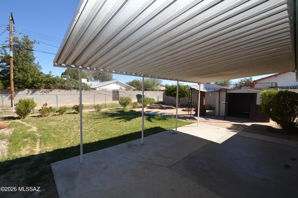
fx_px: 124
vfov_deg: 77.2
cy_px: 99
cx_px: 149
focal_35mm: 15
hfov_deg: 100.4
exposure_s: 1/200
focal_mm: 10
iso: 100
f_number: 7.1
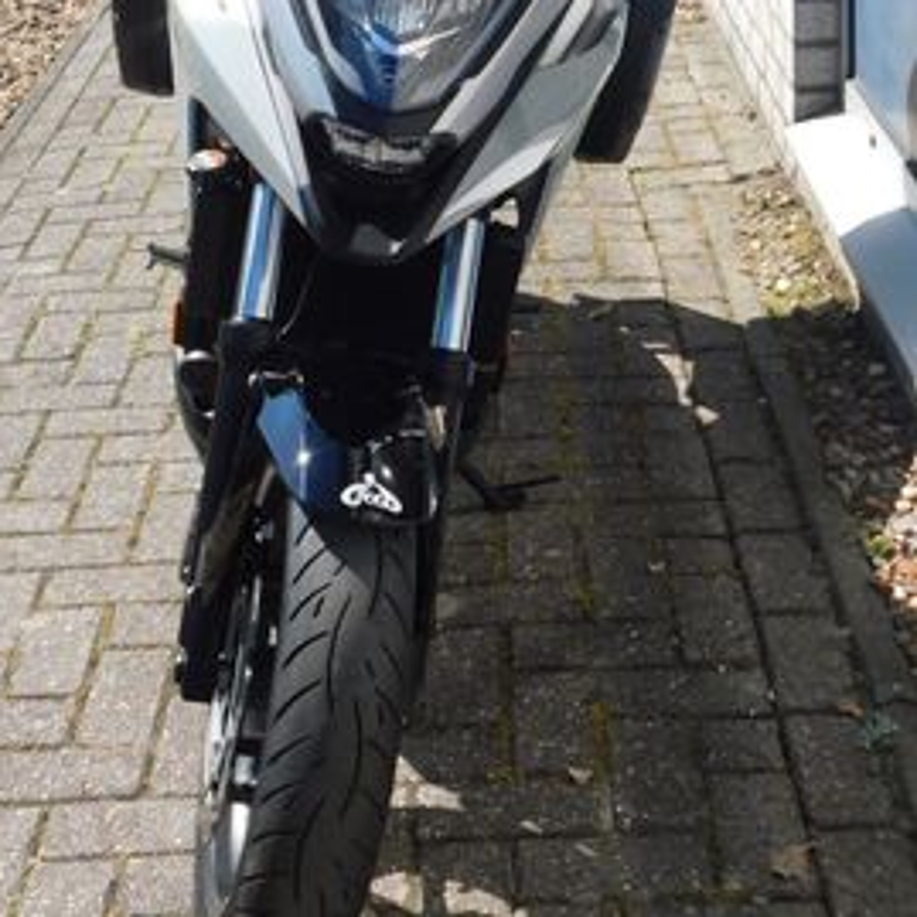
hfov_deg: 27.2
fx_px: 1888
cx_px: 375
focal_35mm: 63
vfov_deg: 26.9
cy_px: 211
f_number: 3.2
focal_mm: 5.3
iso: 125
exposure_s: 1/1000
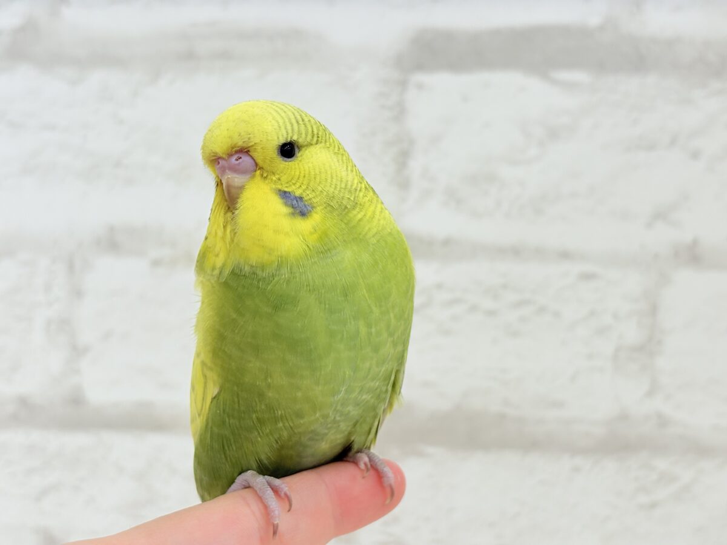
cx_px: 364
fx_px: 1092
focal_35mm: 52
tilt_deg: +1.0
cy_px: 272
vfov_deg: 28.0
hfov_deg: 36.8
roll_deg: -1.3
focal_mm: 5.96
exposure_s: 1/100
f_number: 1.6
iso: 64
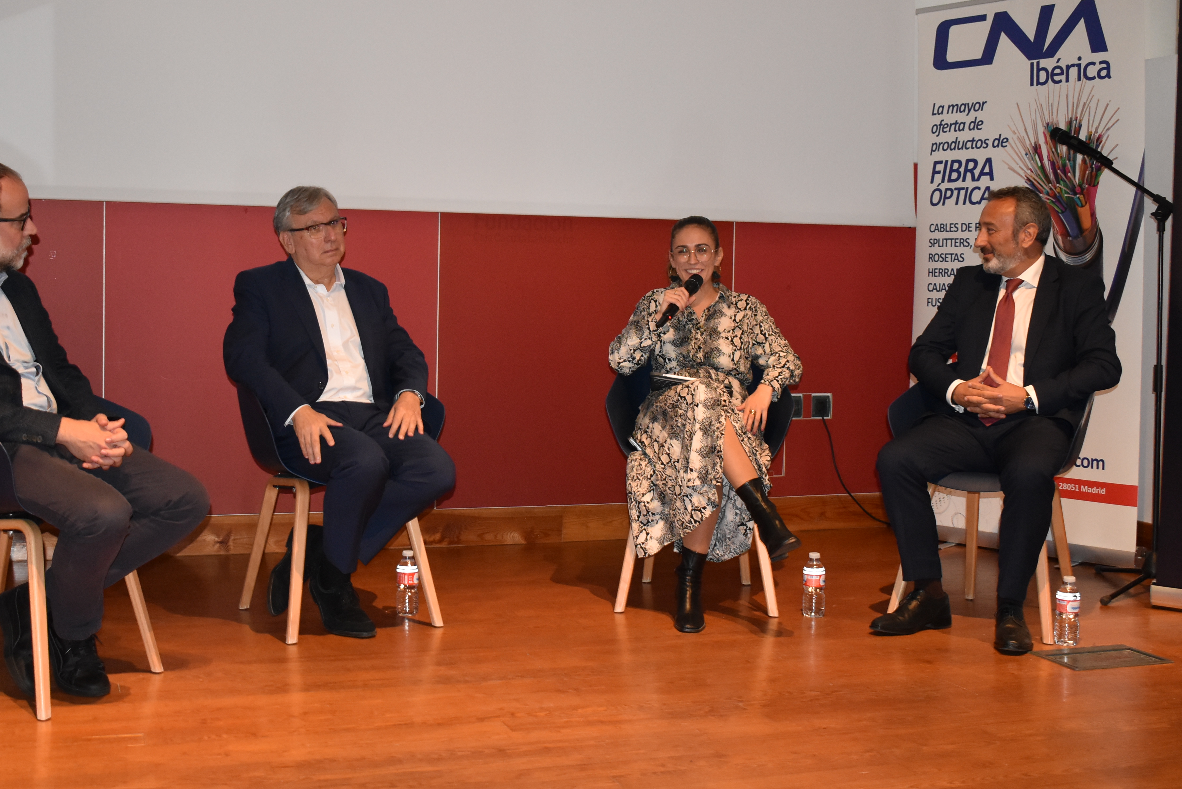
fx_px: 1531
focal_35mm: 47
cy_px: 359
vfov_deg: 28.9
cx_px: 504
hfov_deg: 42.1
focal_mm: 25
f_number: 4
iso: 1600
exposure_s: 1/80
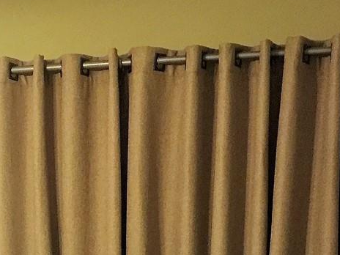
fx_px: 982
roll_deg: -0.1
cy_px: 404
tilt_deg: -7.4
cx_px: -4
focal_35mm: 100
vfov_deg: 13.7
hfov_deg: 19.1
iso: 125
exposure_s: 1/15
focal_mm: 4.15
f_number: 2.2
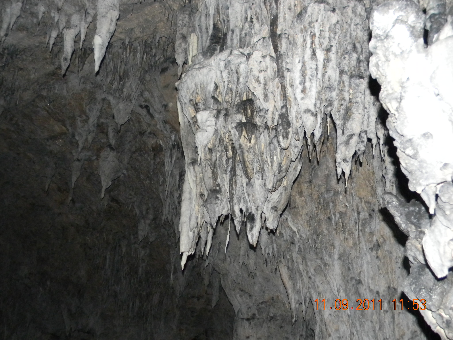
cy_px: 170
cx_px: 226
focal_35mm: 36
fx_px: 471
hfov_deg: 51.4
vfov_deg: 39.7
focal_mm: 6.4
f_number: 3.7
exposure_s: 1/30
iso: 434
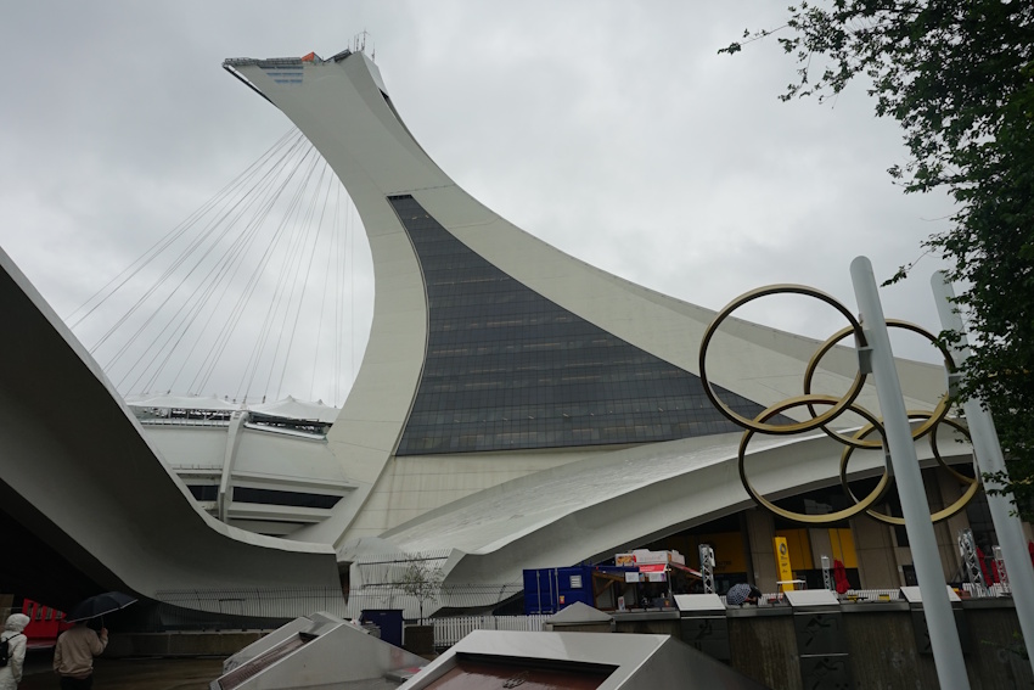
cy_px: 345
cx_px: 517
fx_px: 689
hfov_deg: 73.7
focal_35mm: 24
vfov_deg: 53.2
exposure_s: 1/100
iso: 100
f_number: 10
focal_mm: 16
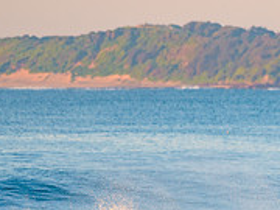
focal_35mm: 866
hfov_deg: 2.3
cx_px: 370
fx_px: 7005
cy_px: 264
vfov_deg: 1.7
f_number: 5.6
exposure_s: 1/400
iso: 280
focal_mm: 280
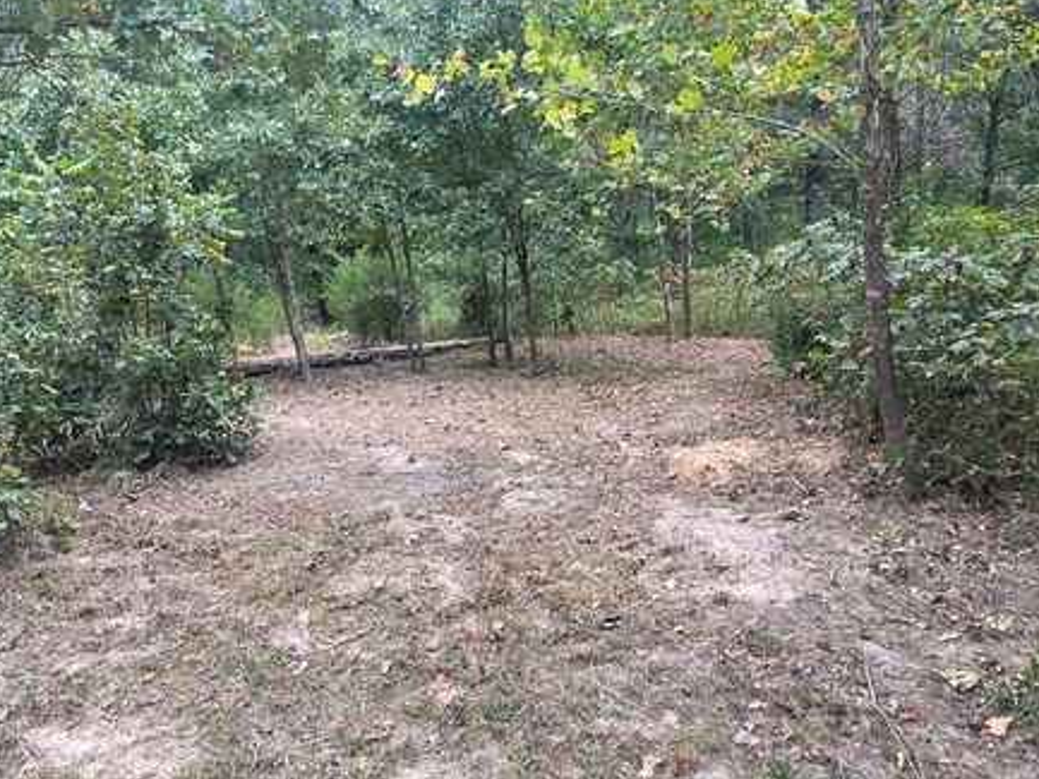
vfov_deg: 46.8
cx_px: 468
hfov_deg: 59.8
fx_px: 901
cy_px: 425
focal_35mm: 30
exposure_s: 1/461
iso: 50
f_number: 1.6
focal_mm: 5.1
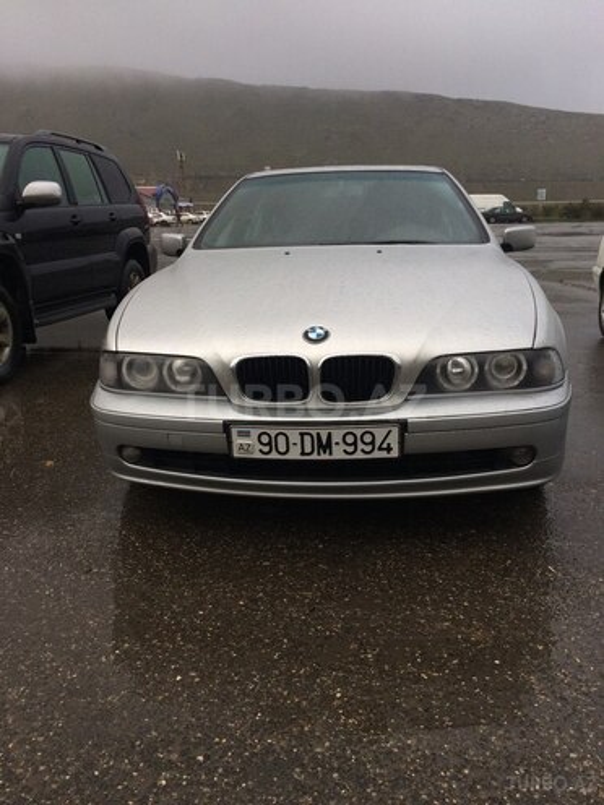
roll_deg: +2.0
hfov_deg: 48.2
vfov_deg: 61.7
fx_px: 675
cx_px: 302
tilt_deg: -16.3
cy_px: 402
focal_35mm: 29
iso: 32
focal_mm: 4.15
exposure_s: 1/391
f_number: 2.2
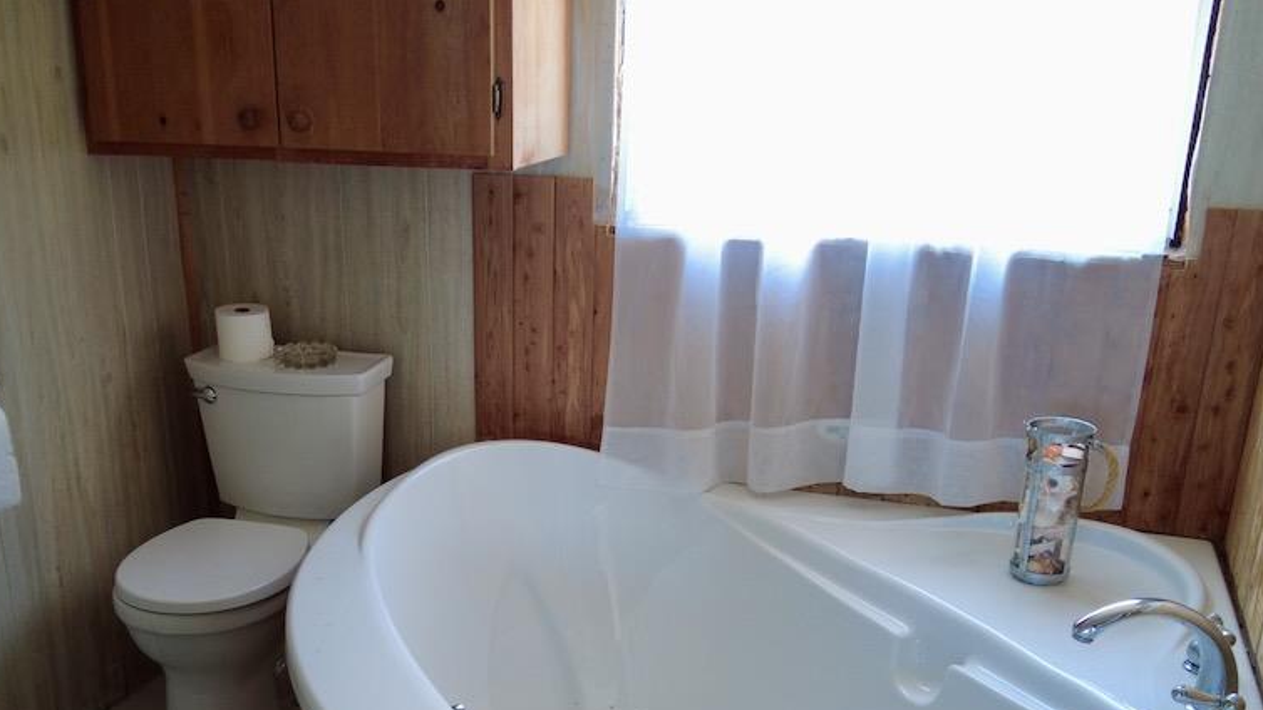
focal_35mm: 37
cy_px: 546
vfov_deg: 31.3
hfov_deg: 53.7
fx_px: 1239
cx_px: 514
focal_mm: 4.4
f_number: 1.8
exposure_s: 1/20
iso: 100
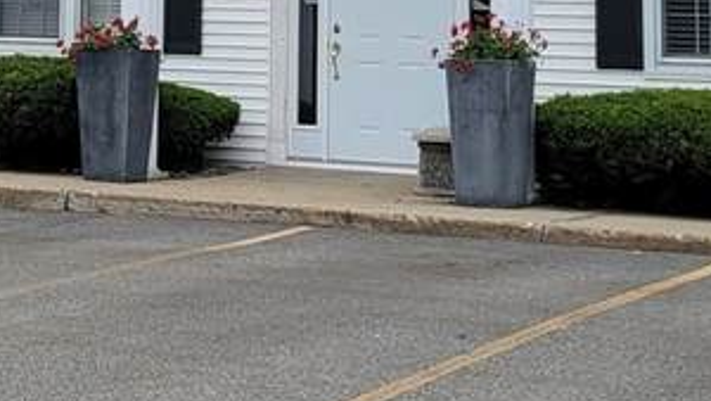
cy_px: -289
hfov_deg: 17.5
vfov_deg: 9.6
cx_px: 95
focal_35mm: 121
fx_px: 2282
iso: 40
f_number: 1.8
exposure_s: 1/2066
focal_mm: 5.4
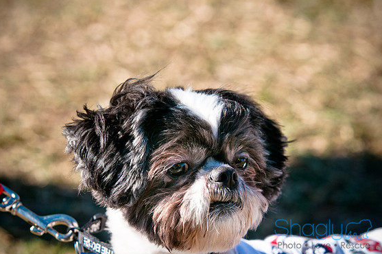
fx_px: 1855
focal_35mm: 175
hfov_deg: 11.8
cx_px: 185
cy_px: 131
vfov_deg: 7.8
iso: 200
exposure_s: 1/800
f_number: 5.6
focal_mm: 112
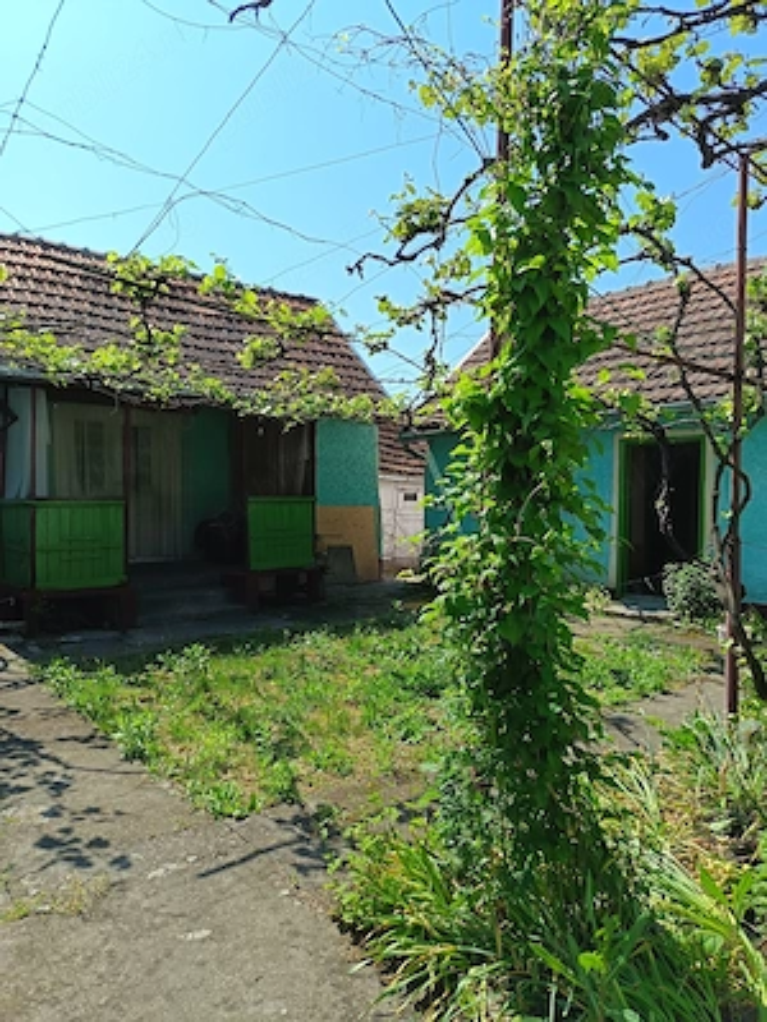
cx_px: 384
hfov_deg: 56.8
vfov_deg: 71.6
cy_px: 511
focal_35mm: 24
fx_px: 709
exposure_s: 1/728
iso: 100
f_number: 1.75
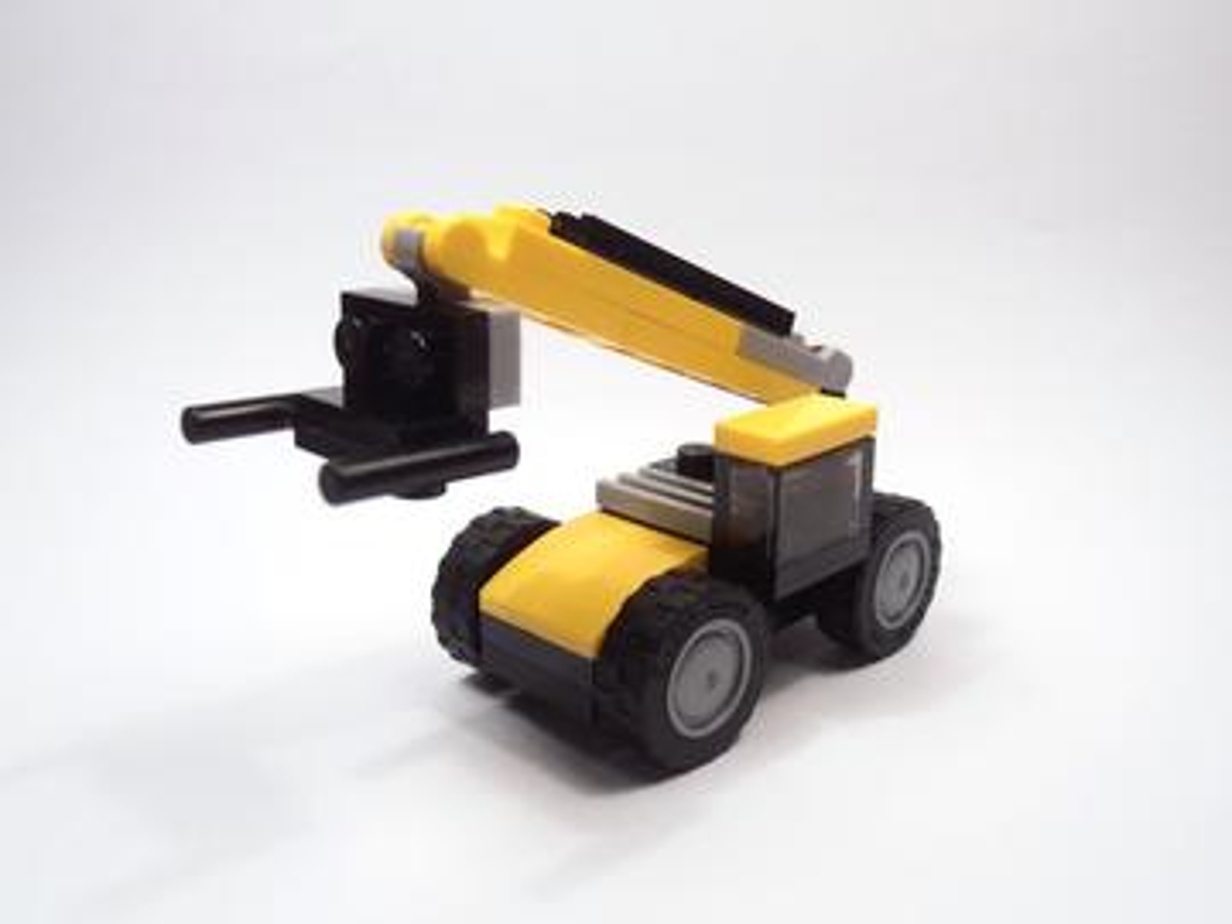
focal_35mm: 37
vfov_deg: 38.7
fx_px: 1317
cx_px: 616
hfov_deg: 50.1
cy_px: 462
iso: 80
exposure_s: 1/80
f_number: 3.9
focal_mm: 6.61
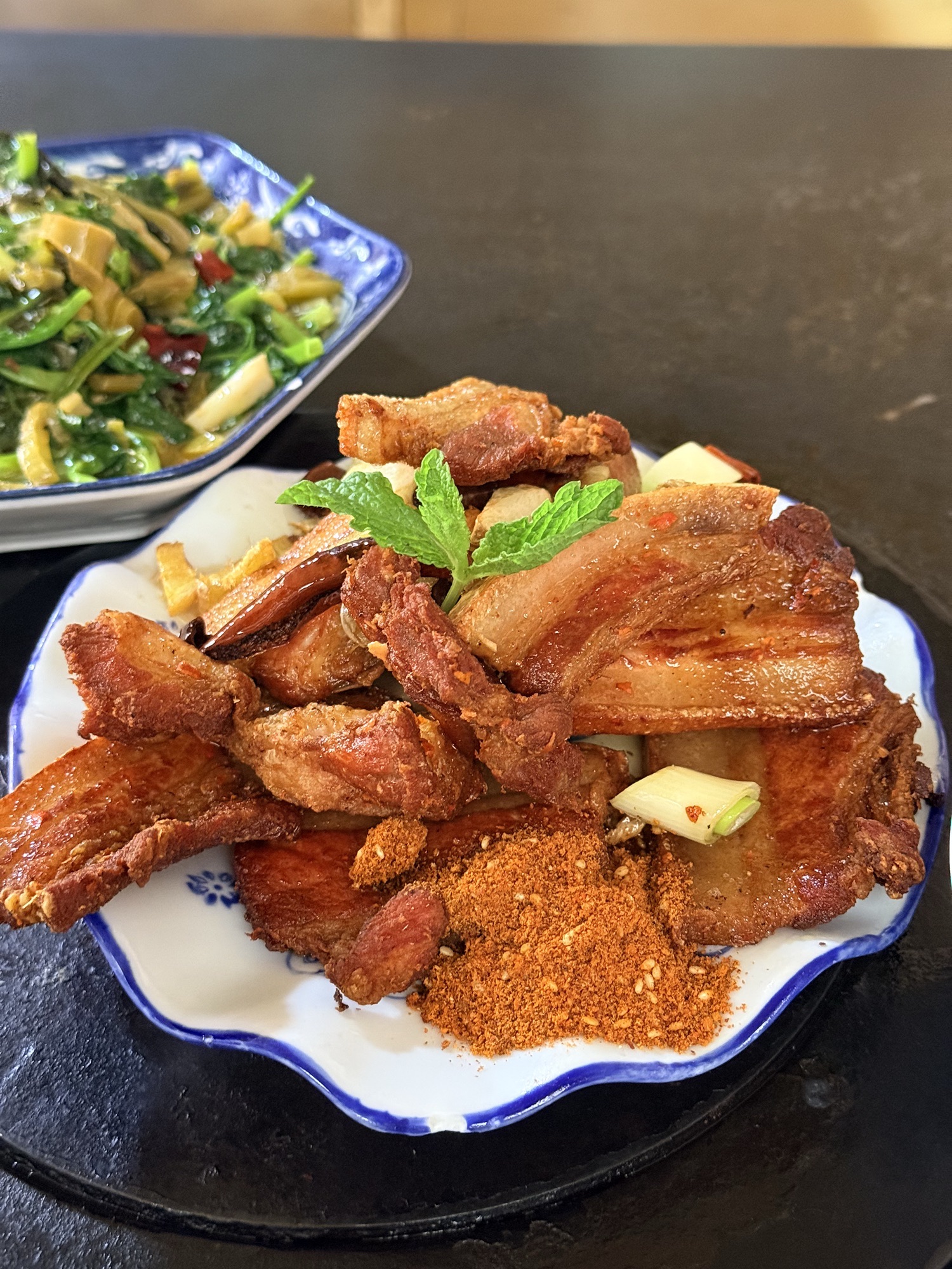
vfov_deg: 39.7
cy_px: 634
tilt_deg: -40.7
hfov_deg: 30.3
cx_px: 476
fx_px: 1760
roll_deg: -0.3
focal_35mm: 48
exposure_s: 1/30
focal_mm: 6.76
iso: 500
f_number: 1.78
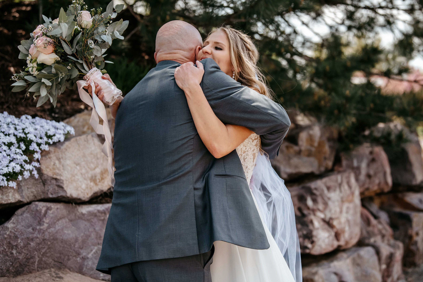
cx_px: 265
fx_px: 1030
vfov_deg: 15.6
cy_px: 116
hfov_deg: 23.1
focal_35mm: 88
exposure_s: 1/8000
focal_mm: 70
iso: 800
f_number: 2.8
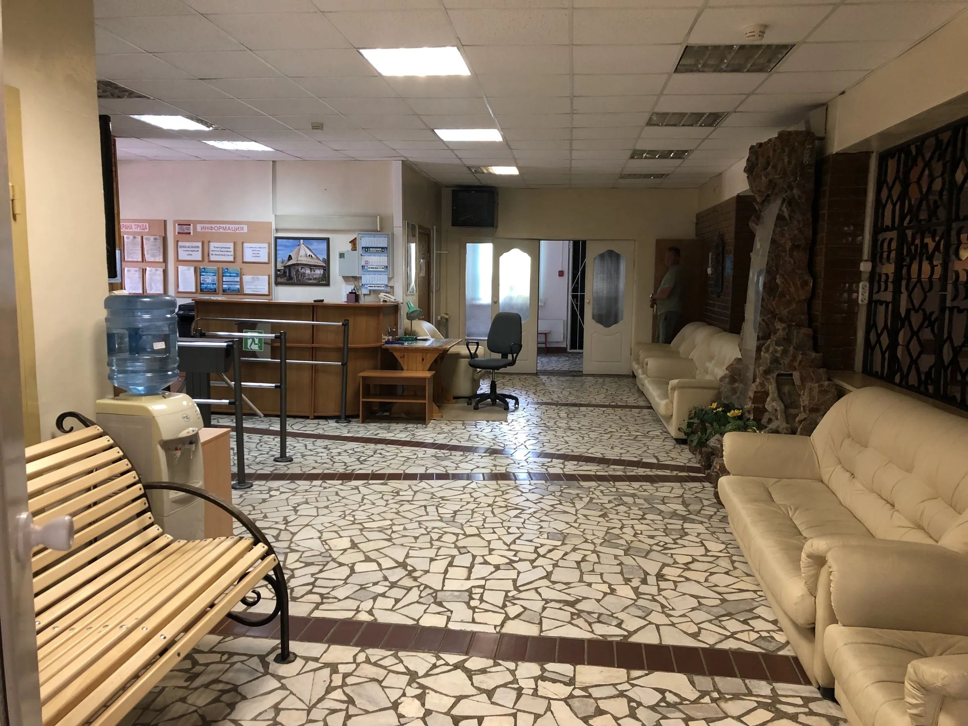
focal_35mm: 28
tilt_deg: -6.9
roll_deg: -1.8
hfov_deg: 63.4
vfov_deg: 49.7
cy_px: 363
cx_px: 484
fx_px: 783
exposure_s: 1/17
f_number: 1.8
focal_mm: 4
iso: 50
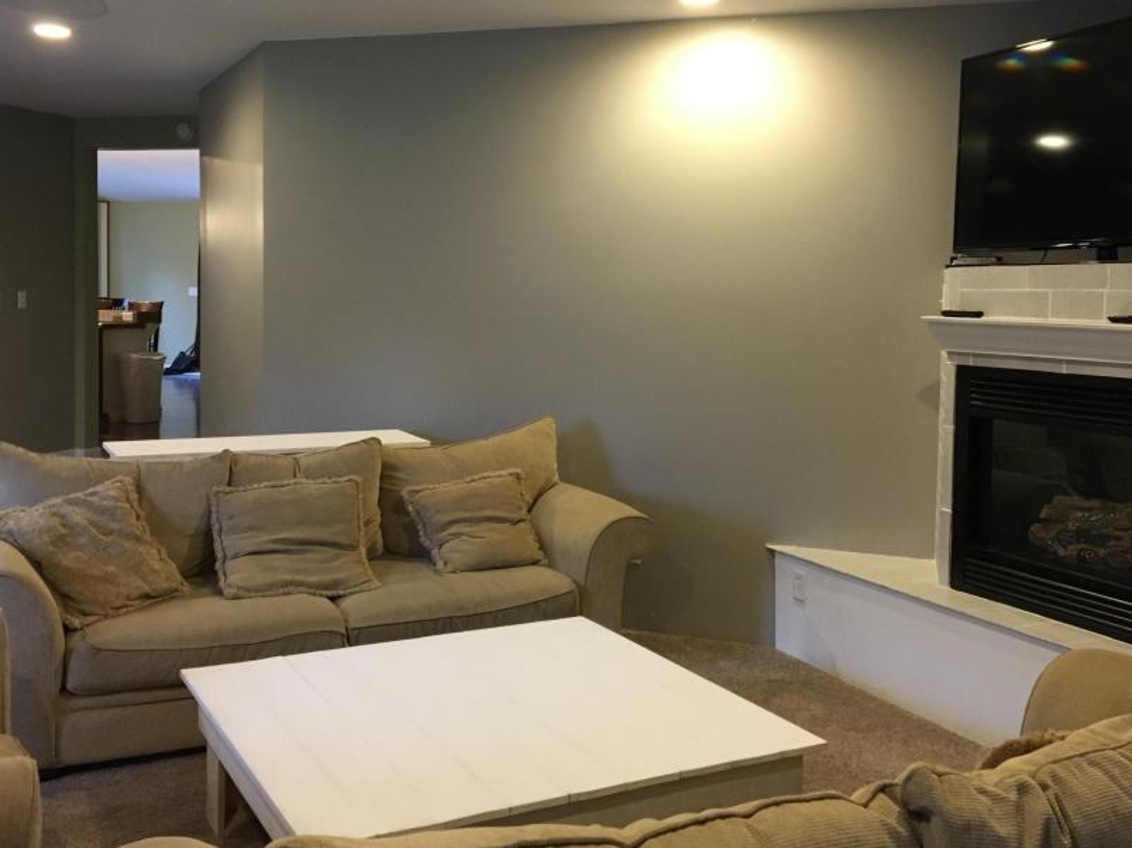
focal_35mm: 37
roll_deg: -0.8
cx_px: 586
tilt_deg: -3.4
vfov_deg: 38.6
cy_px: 356
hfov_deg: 50.1
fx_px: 1210
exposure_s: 1/24
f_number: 2.2
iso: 200
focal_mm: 4.15
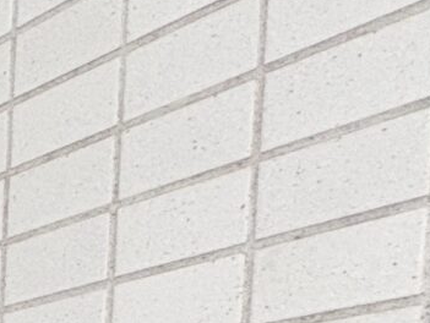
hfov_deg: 10.6
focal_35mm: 102
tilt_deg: -4.5
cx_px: -947
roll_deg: +2.1
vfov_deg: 12.6
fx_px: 1268
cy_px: 668
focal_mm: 2.22
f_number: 2.2
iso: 200
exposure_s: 1/99
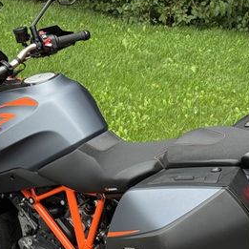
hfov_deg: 16.7
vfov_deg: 16.6
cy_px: 199
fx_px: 846
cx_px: 131
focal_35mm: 104
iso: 80
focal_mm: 6.76
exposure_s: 1/127
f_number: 1.78
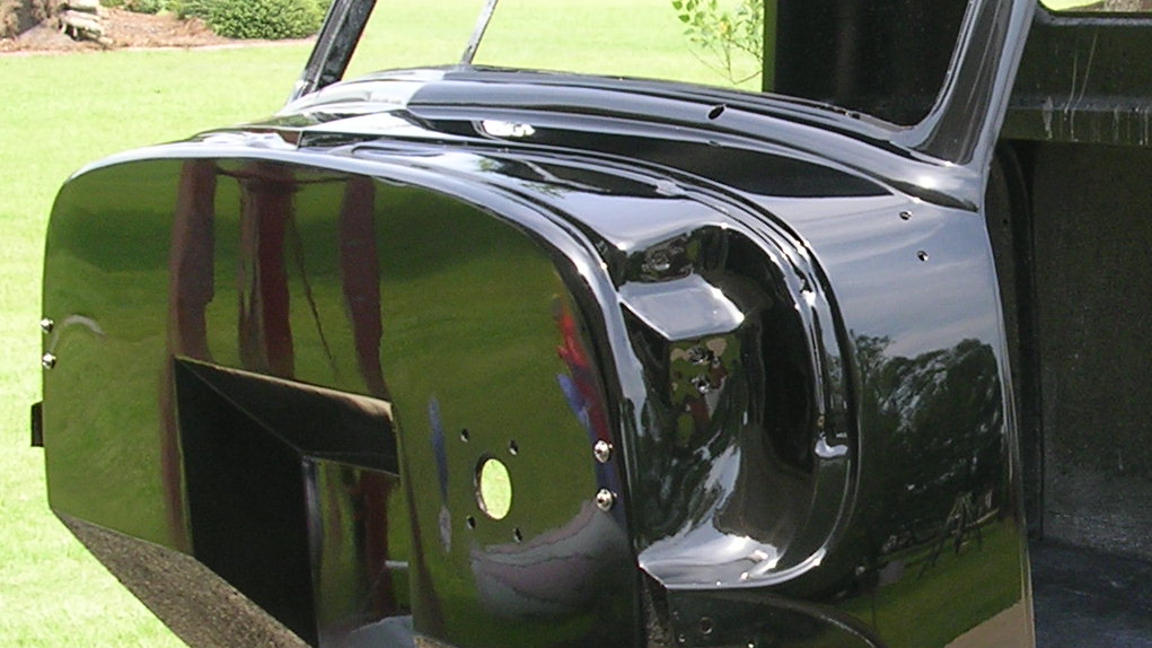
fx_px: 2871
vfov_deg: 12.9
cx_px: 975
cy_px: 384
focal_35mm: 94
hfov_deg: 22.3
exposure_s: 1/179
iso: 50
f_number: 3
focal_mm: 6.6
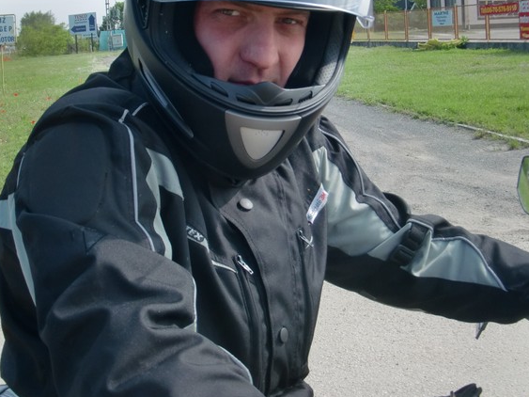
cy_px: 148
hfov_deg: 35.6
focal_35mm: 54
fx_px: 825
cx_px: 262
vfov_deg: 26.9
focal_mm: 6.66
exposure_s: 1/320
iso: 64
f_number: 3.9
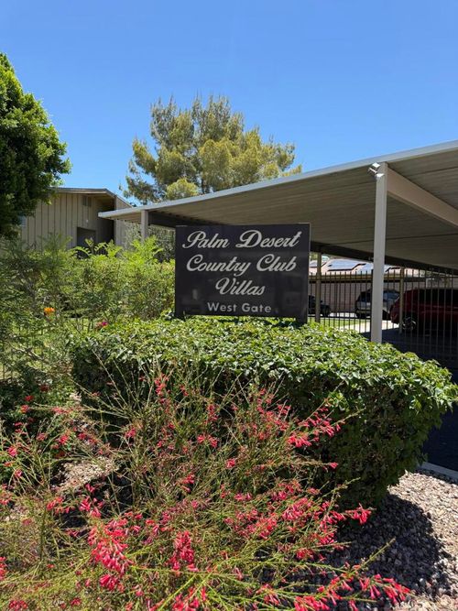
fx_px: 424
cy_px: 306
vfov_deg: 71.6
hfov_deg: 56.8
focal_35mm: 24
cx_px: 229
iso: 80
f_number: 1.78
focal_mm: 6.76
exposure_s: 1/2299
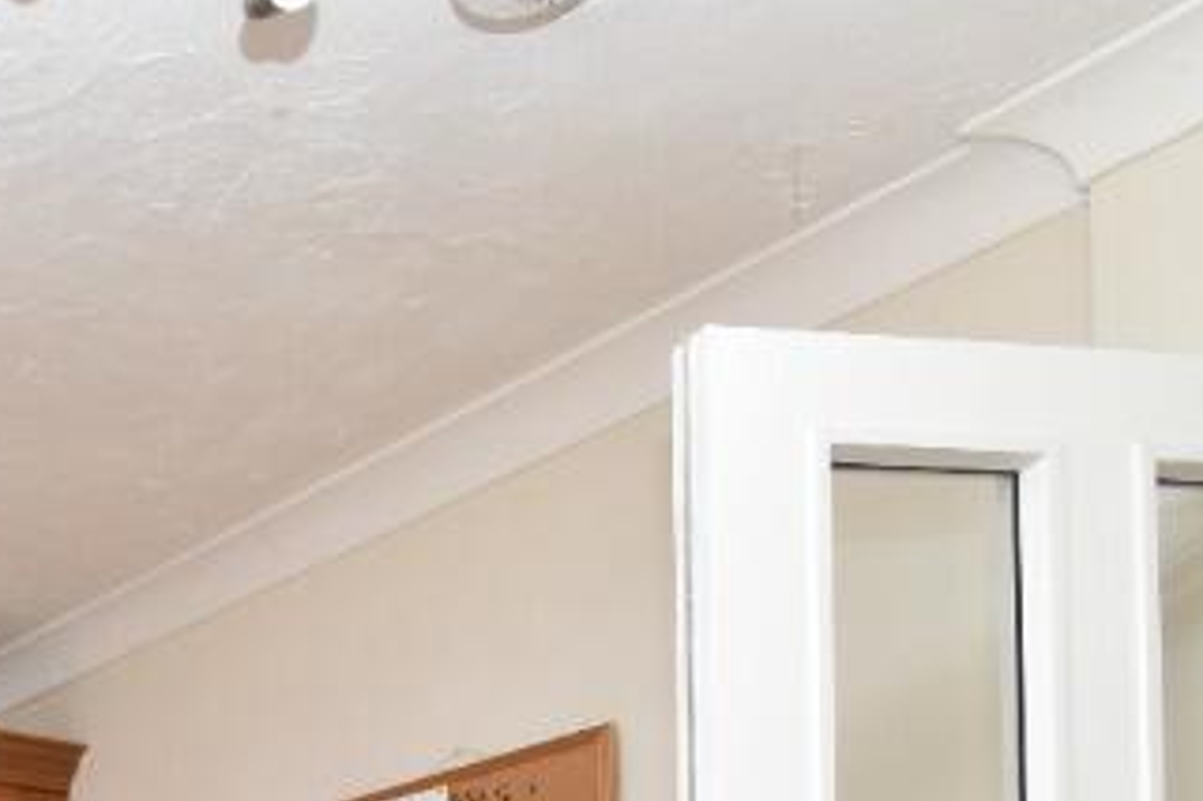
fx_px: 1603
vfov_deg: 22.3
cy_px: 1247
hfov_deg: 31.7
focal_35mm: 48
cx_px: -353
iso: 400
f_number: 9
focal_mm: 10
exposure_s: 1/6
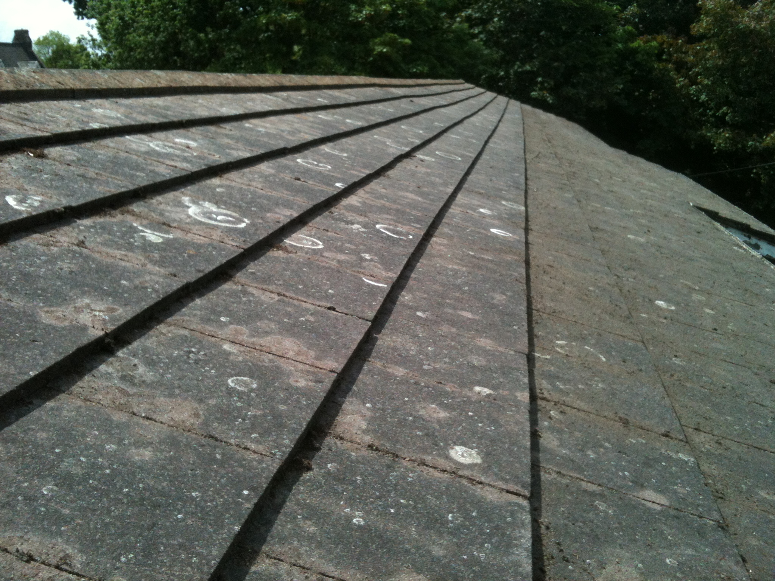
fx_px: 784
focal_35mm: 35
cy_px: 290
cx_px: 388
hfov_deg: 52.6
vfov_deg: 40.7
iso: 64
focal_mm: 3.85
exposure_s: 1/950
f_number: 2.8
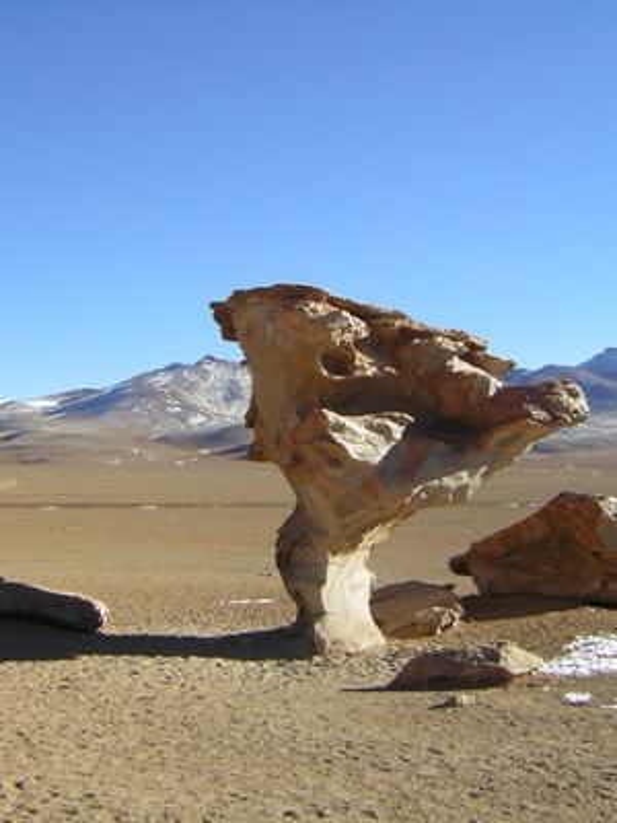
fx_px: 1117
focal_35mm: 47
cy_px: 412
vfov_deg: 40.4
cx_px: 308
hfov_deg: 30.9
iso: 50
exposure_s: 1/177
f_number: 5.8
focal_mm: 6.1
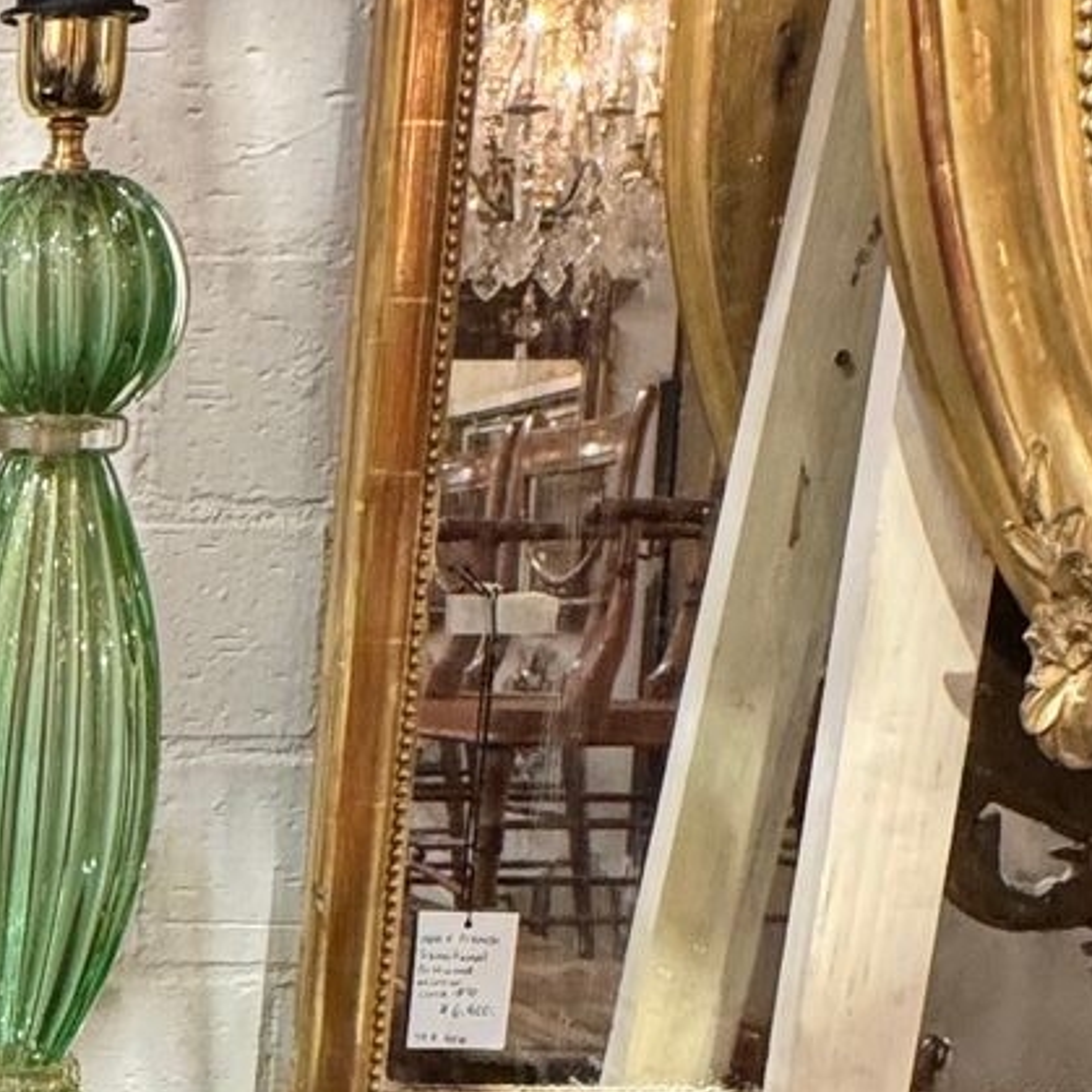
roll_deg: +1.2
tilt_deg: -16.4
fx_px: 2106
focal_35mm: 59
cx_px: -308
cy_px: 954
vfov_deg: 28.1
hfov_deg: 25.3
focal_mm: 2.22
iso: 320
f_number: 2.2
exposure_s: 1/60
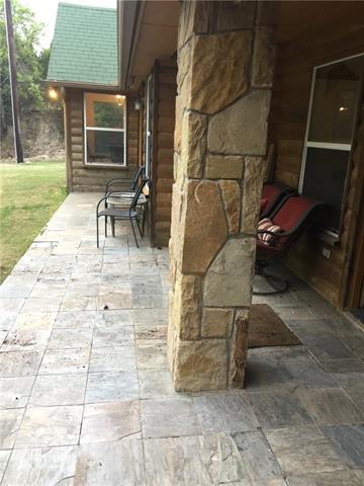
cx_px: 182
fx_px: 407
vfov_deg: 61.7
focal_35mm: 29
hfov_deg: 48.2
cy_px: 243
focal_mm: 4.15
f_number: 2.2
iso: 50
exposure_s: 1/17
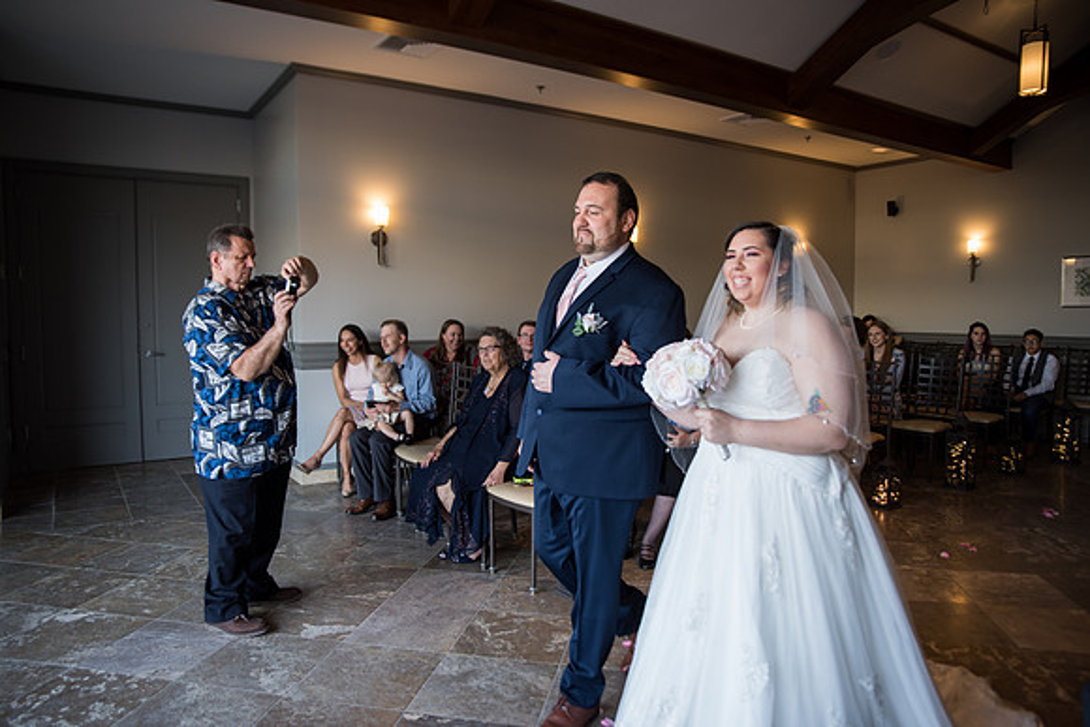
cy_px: 364
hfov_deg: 73.7
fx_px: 727
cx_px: 545
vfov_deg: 53.2
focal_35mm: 24
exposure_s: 1/200
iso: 500
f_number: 2.8
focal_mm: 24
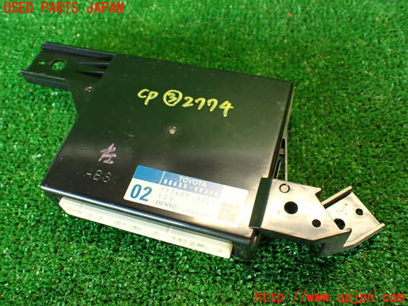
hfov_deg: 56.8
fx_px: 377
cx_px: 204
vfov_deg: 44.2
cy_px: 153
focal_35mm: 32
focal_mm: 5.79
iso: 250
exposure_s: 1/30
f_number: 2.4
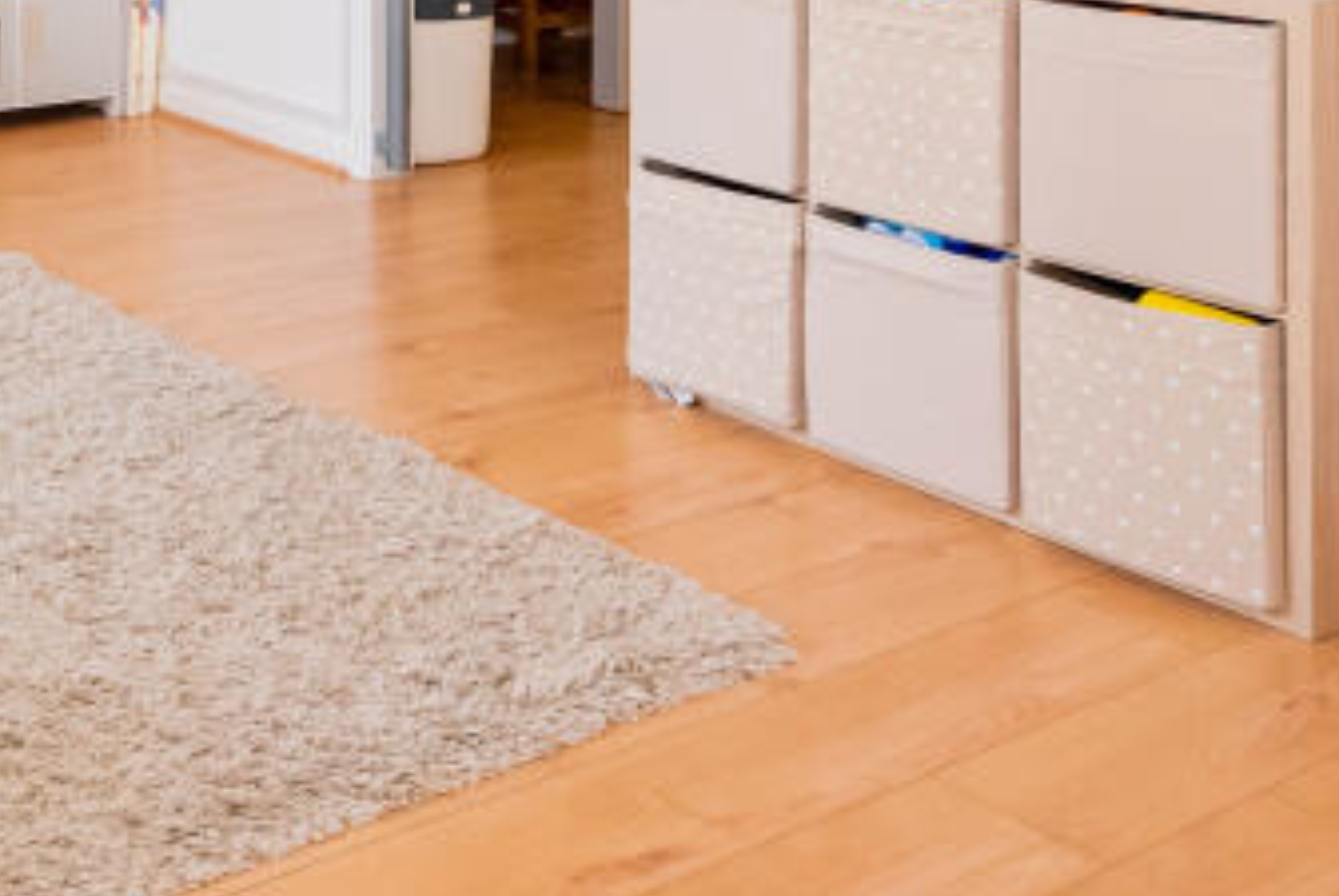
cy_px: -247
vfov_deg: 23.0
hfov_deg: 35.2
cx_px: 128
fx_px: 1974
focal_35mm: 53
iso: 3200
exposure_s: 1/160
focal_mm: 17
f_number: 7.1
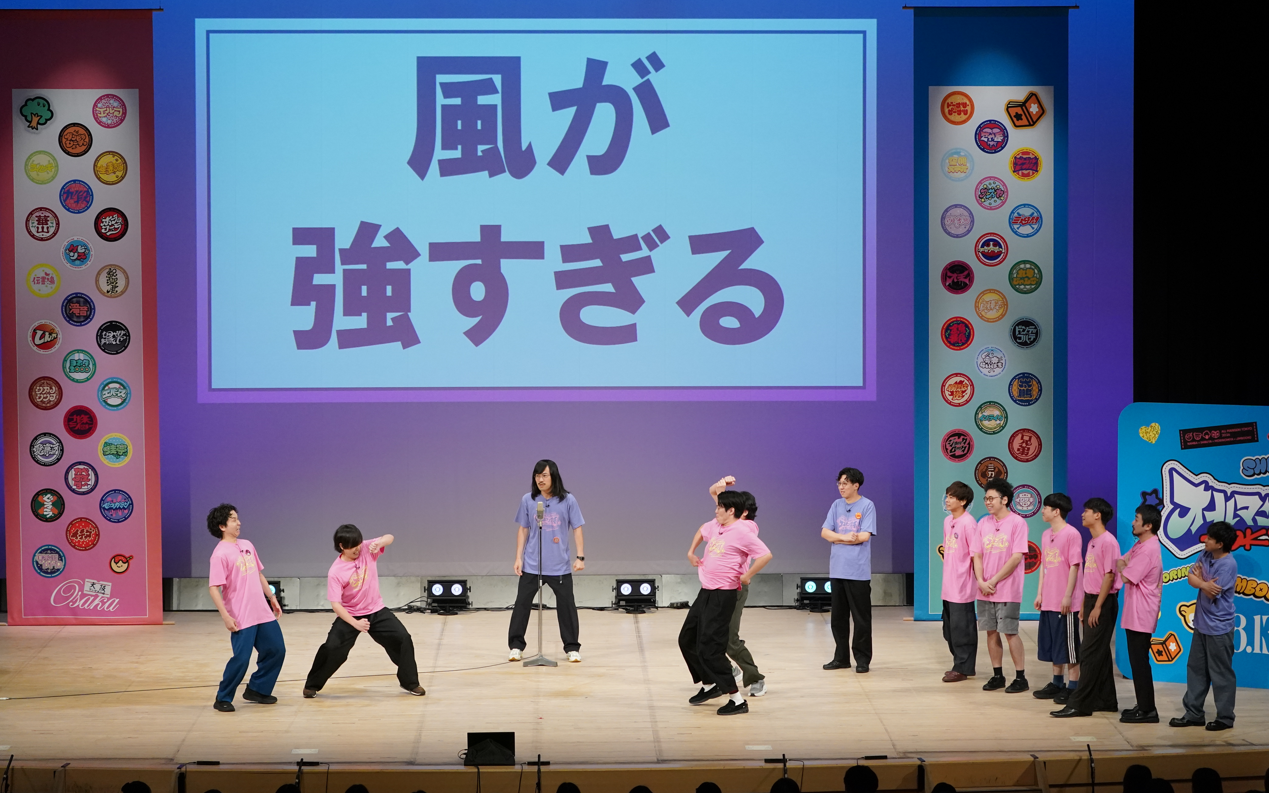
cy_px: 388
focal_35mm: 102
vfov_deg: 12.8
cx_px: 635
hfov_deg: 20.4
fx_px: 3528
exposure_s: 1/400
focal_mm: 100
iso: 5000
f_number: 5.6
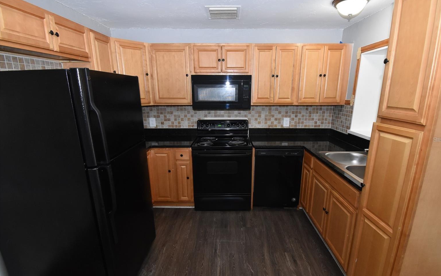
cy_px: 139
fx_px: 192
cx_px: 229
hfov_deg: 97.8
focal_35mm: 16
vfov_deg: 71.2
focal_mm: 10
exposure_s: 1/60
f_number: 8
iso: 1600
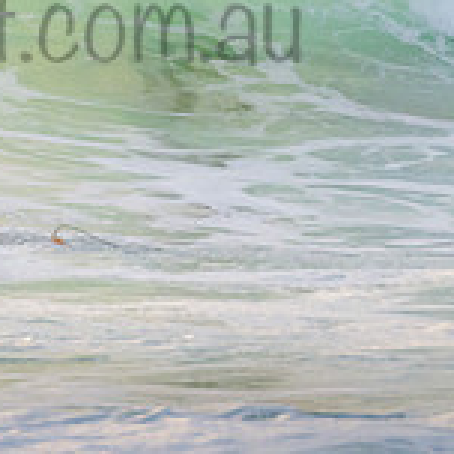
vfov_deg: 0.9
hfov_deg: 0.9
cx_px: 181
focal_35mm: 1984
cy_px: 10
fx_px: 29439
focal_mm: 500
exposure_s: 1/2000
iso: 640
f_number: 5.6
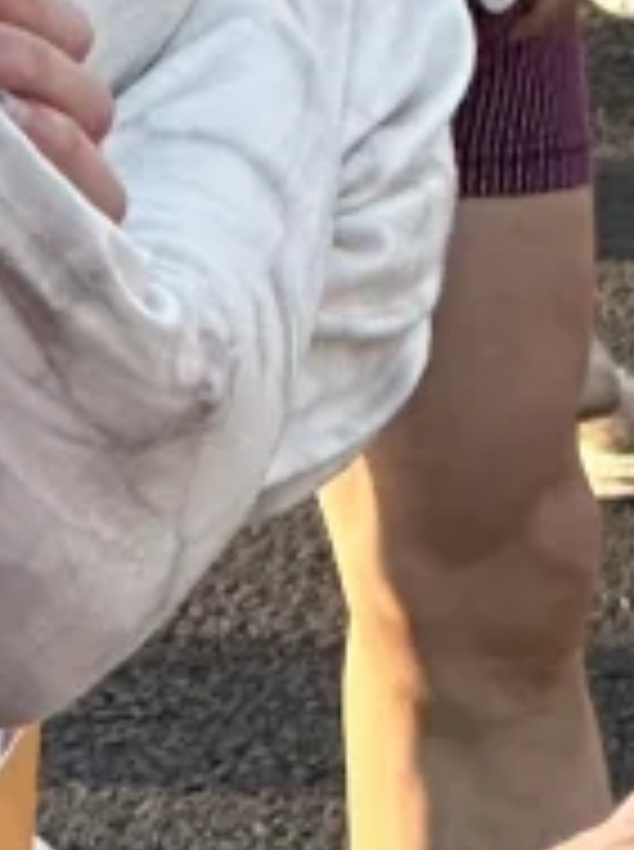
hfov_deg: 2.5
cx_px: 162
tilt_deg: -5.0
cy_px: -450
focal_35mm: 588
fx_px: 14408
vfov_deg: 3.4
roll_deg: -0.1
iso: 32
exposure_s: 1/101
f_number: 2.8
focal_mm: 9
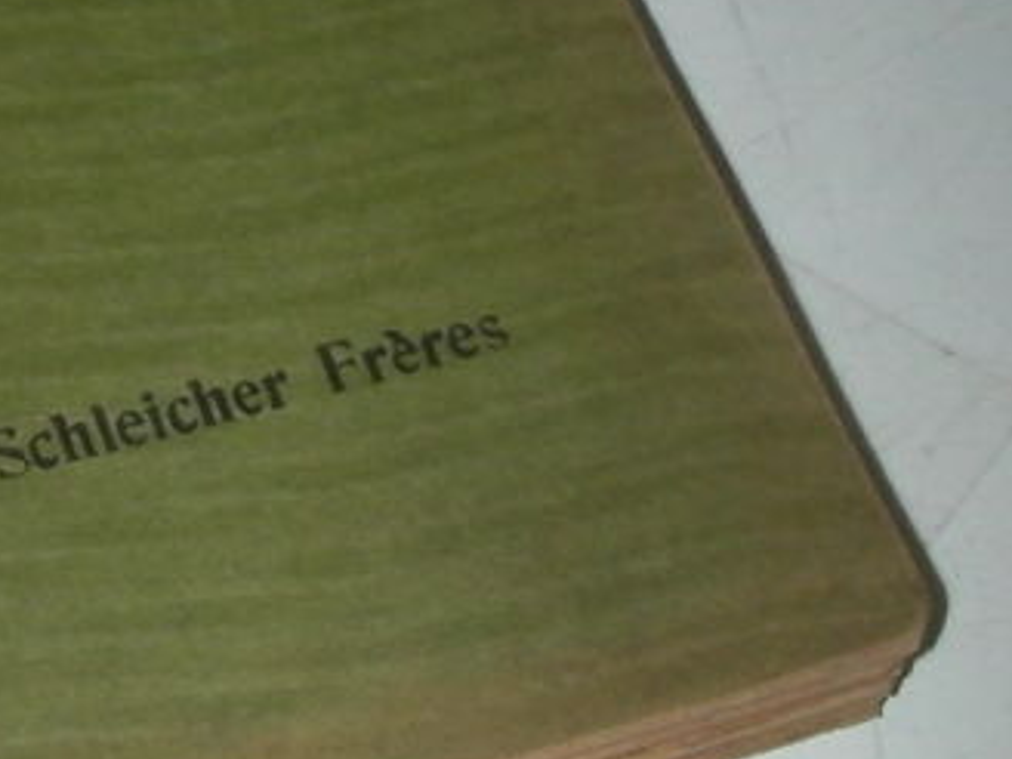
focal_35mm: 116
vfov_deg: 12.7
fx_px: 3391
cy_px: 52
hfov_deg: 16.0
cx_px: -358
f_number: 5.6
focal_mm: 6.3
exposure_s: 1/30
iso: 200
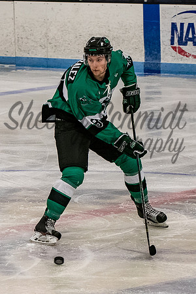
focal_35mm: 271
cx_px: 77
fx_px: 2211
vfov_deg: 7.6
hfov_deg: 5.1
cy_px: 165
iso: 2500
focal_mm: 92
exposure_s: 1/800
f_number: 4
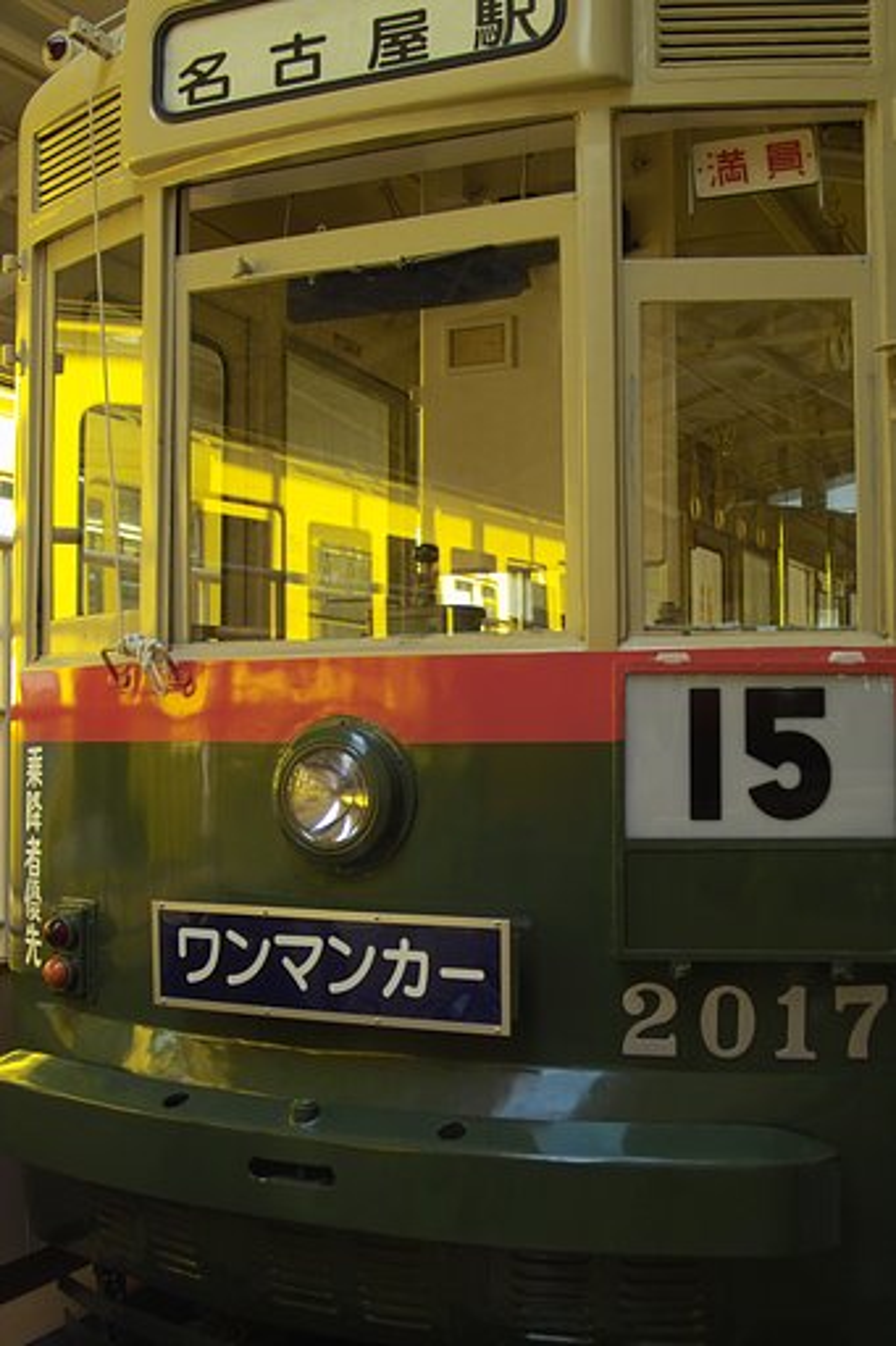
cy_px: 673
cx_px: 448
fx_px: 1532
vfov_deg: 47.4
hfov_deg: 32.6
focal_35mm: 41
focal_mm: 24
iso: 100
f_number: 2.8
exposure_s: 1/90
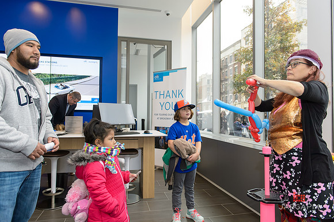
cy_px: 111
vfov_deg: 53.1
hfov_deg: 73.8
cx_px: 167
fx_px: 223
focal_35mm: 24
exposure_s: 1/125
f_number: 3.5
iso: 640
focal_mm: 24
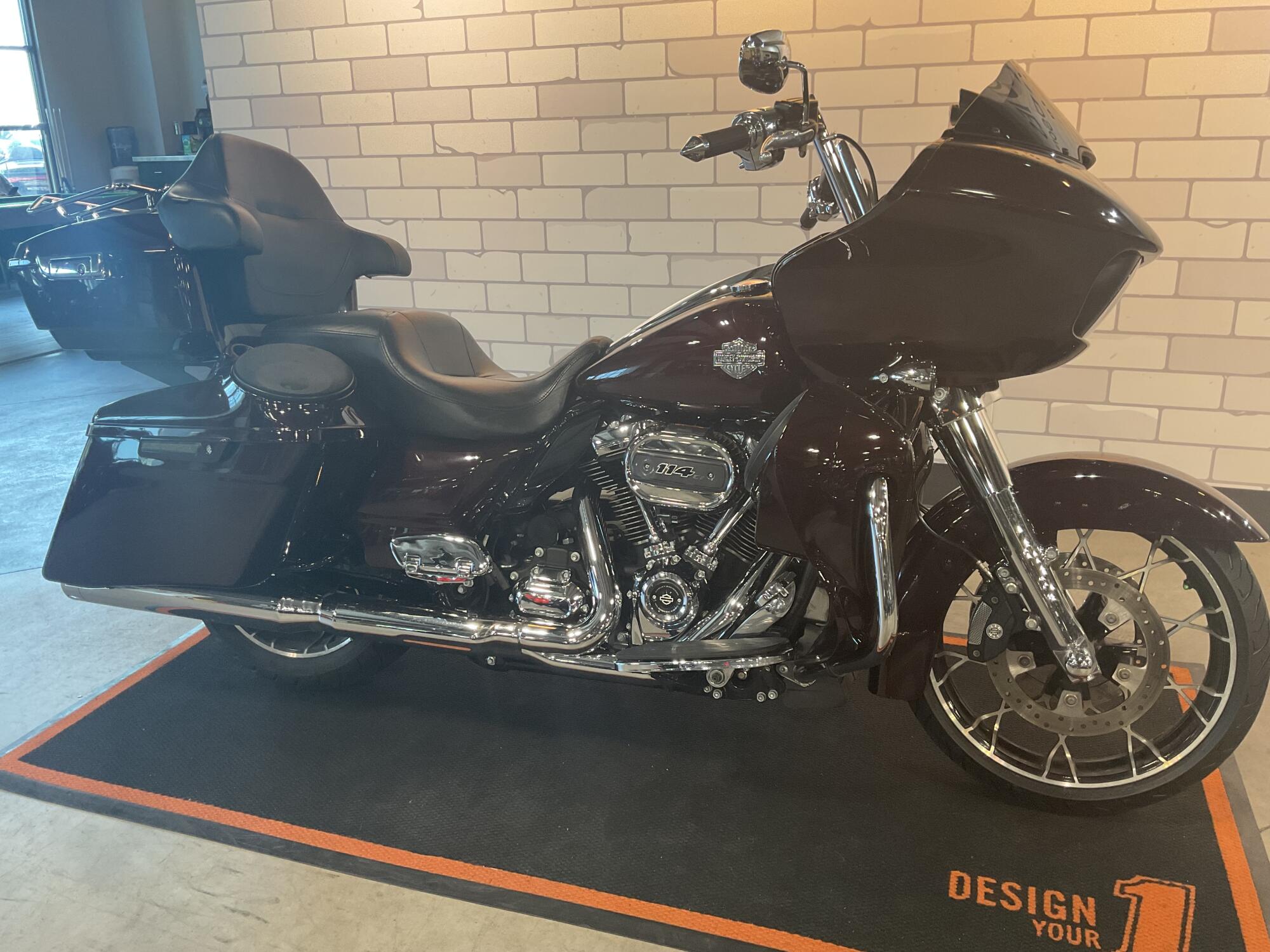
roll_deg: +2.8
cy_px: 476
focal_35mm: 29
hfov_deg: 61.7
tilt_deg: -19.0
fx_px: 1064
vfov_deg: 48.2
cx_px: 635
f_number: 1.8
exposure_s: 1/50
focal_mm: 3
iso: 64
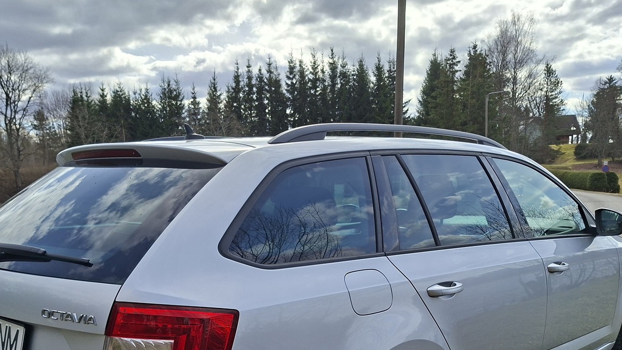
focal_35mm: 36
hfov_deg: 55.3
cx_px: 290
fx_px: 594
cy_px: 295
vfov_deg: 31.7
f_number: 1.8
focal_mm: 5.54
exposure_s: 1/2203
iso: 50
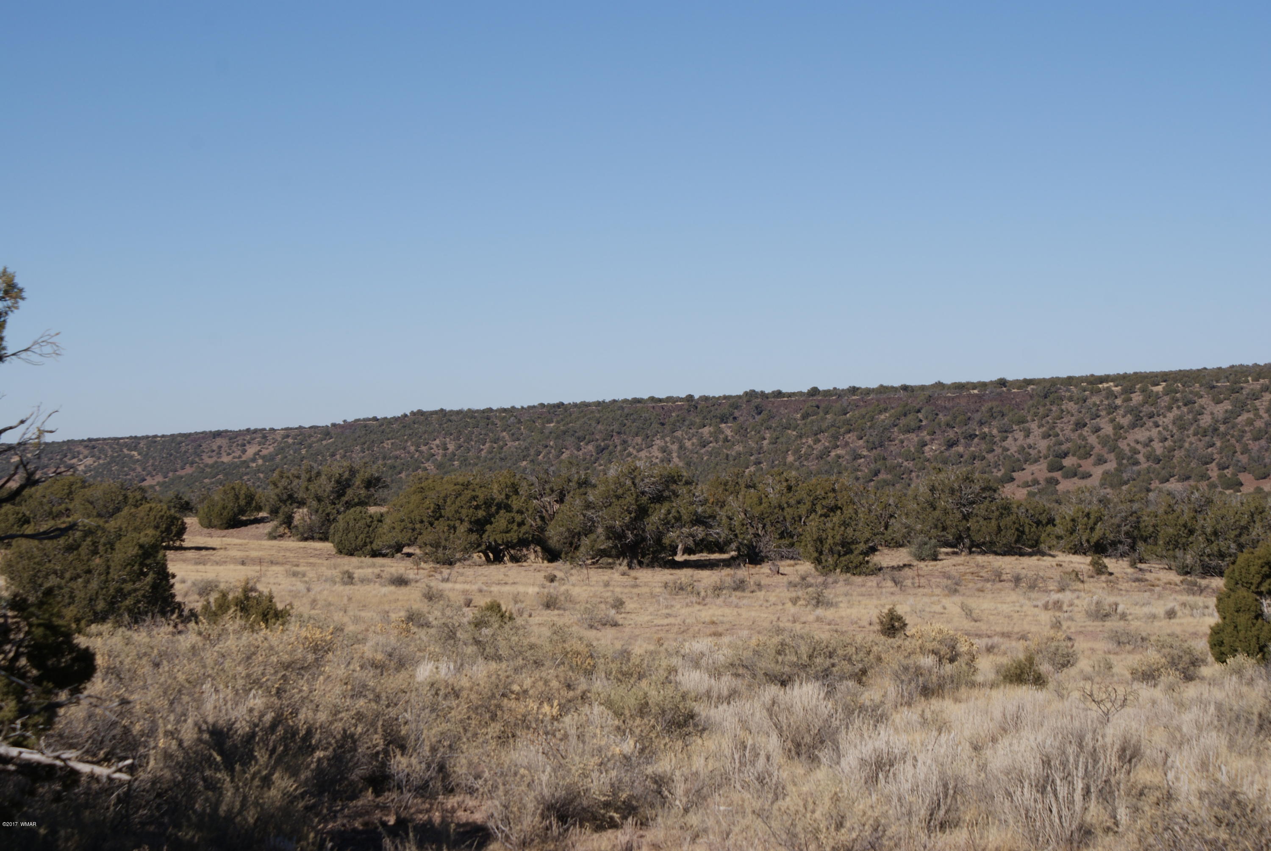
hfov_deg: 22.6
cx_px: 636
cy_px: 426
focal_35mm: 90
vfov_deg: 15.2
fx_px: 3181
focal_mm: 60
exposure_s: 1/200
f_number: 13
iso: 100
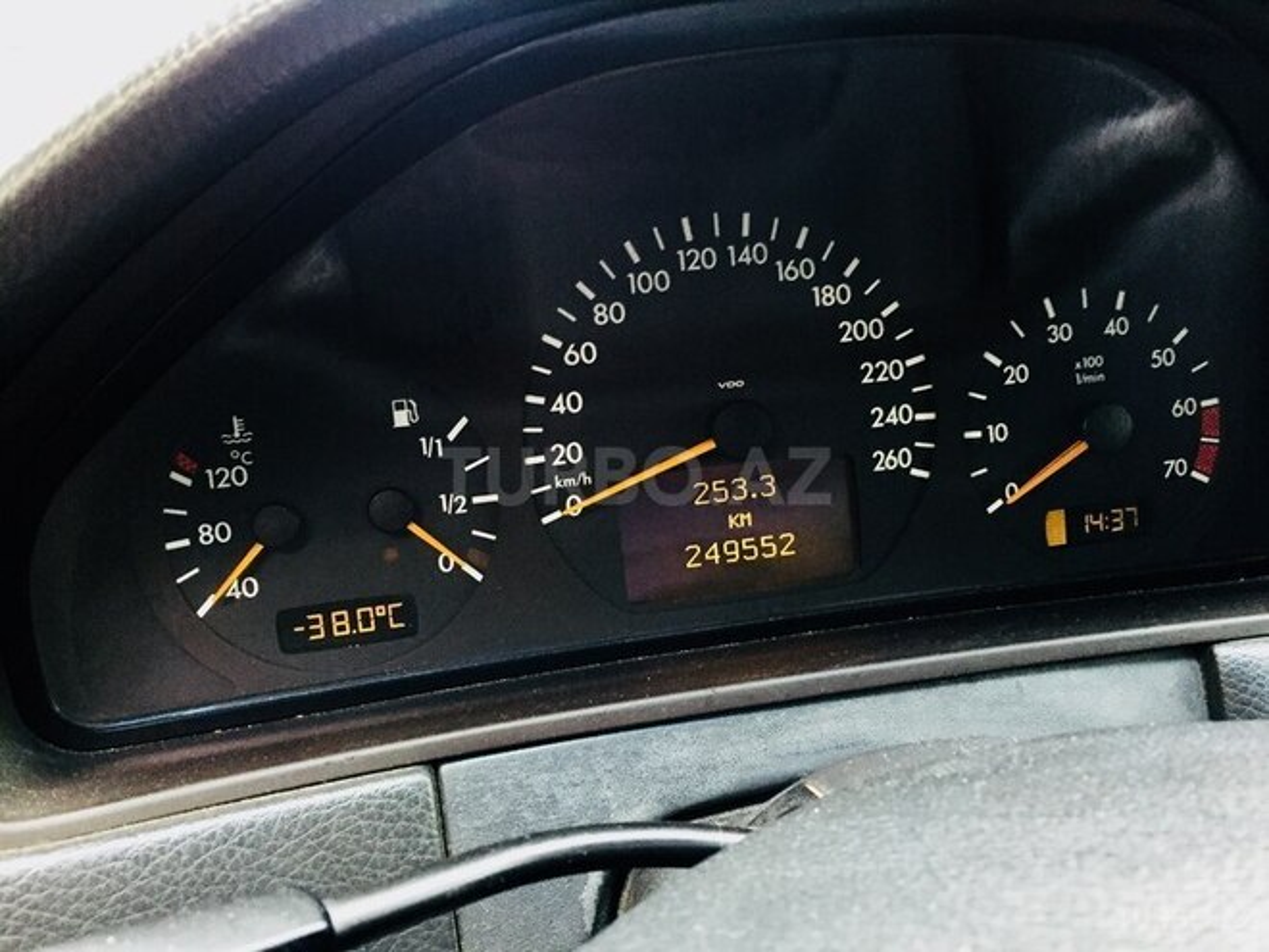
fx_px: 1063
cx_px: 634
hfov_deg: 61.7
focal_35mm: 29
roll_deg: +2.8
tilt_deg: -23.0
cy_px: 476
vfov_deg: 48.2
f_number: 2.2
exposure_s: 1/33
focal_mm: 4.15
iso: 250
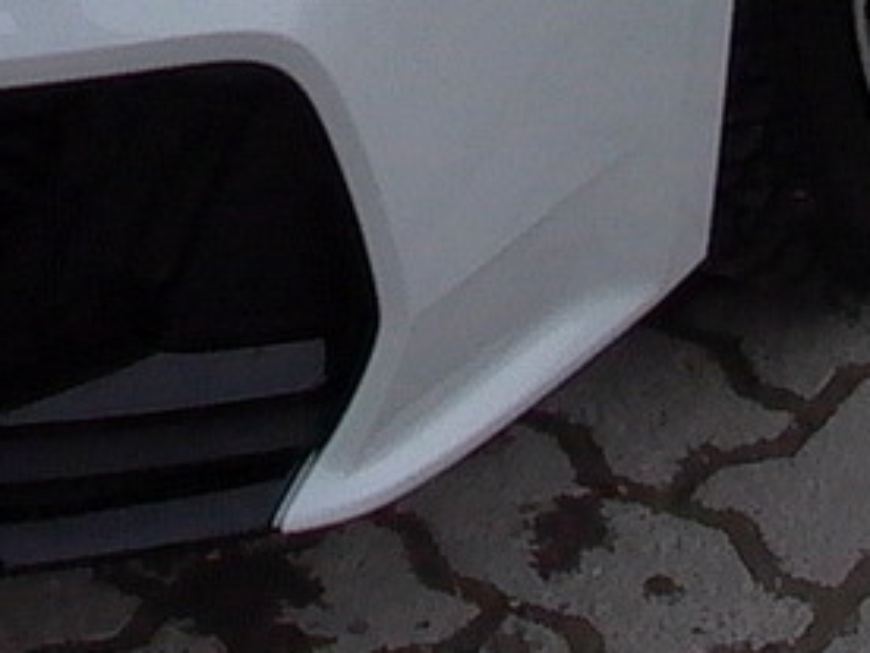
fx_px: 4800
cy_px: -1085
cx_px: -63
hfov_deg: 10.2
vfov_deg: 7.2
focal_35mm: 191
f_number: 5.39
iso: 100
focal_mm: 7.15
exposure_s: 1/559
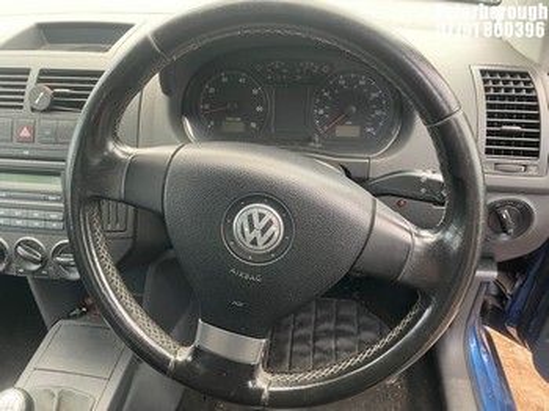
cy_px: 206
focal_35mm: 26
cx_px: 274
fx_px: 412
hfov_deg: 67.3
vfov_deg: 53.0
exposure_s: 1/60
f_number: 1.6
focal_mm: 4.2
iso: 250
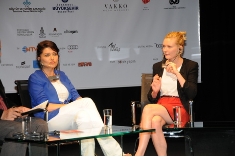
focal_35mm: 135
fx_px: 880
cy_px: 78
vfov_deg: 10.1
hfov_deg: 15.2
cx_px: 118
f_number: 5.6
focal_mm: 90
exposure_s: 1/60
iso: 400
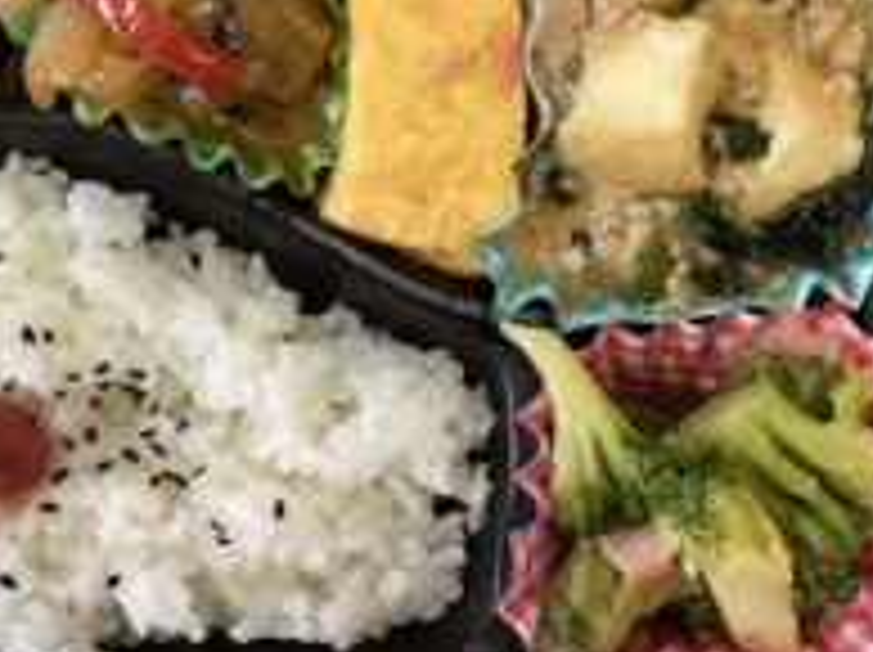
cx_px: 227
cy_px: 160
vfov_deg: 24.1
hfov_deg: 31.7
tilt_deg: -82.7
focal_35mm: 60
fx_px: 1511
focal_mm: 3.3
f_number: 2.4
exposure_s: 1/60
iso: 200
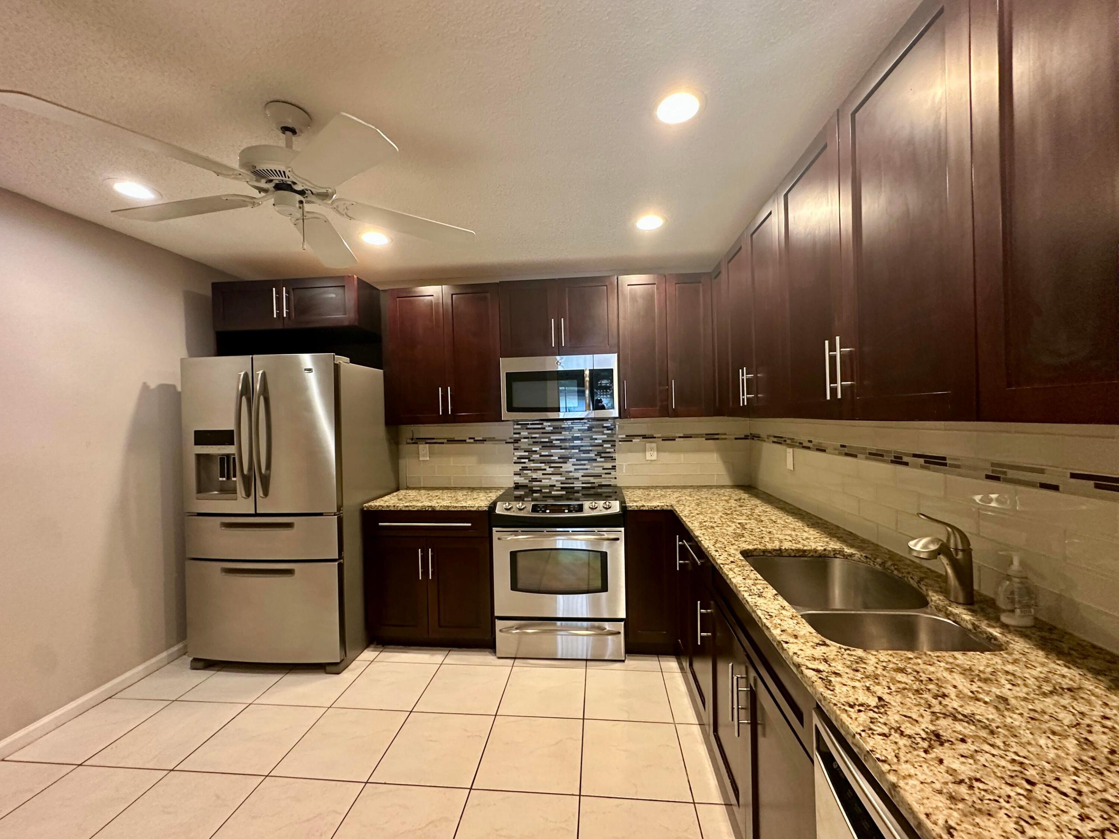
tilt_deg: +0.2
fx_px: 453
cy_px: 420
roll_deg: +1.3
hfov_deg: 102.1
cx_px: 560
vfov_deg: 85.7
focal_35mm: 14
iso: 400
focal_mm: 2.22
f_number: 2.2
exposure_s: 1/60
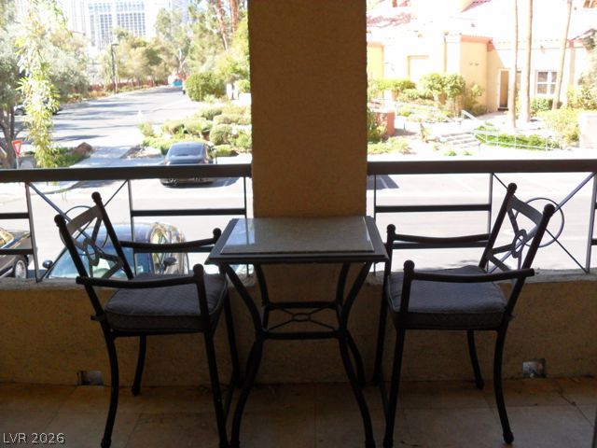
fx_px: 604
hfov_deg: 52.6
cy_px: 224
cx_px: 298
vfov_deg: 40.7
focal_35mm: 35
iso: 80
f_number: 3
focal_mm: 6.3
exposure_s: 1/180
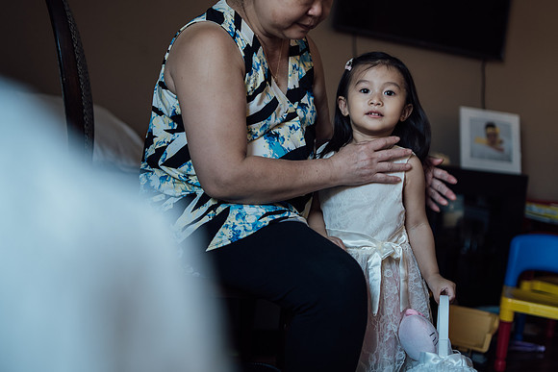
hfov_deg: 45.8
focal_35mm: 43
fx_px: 660
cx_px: 291
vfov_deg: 31.5
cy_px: 163
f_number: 1.4
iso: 160
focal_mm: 35
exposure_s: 1/160
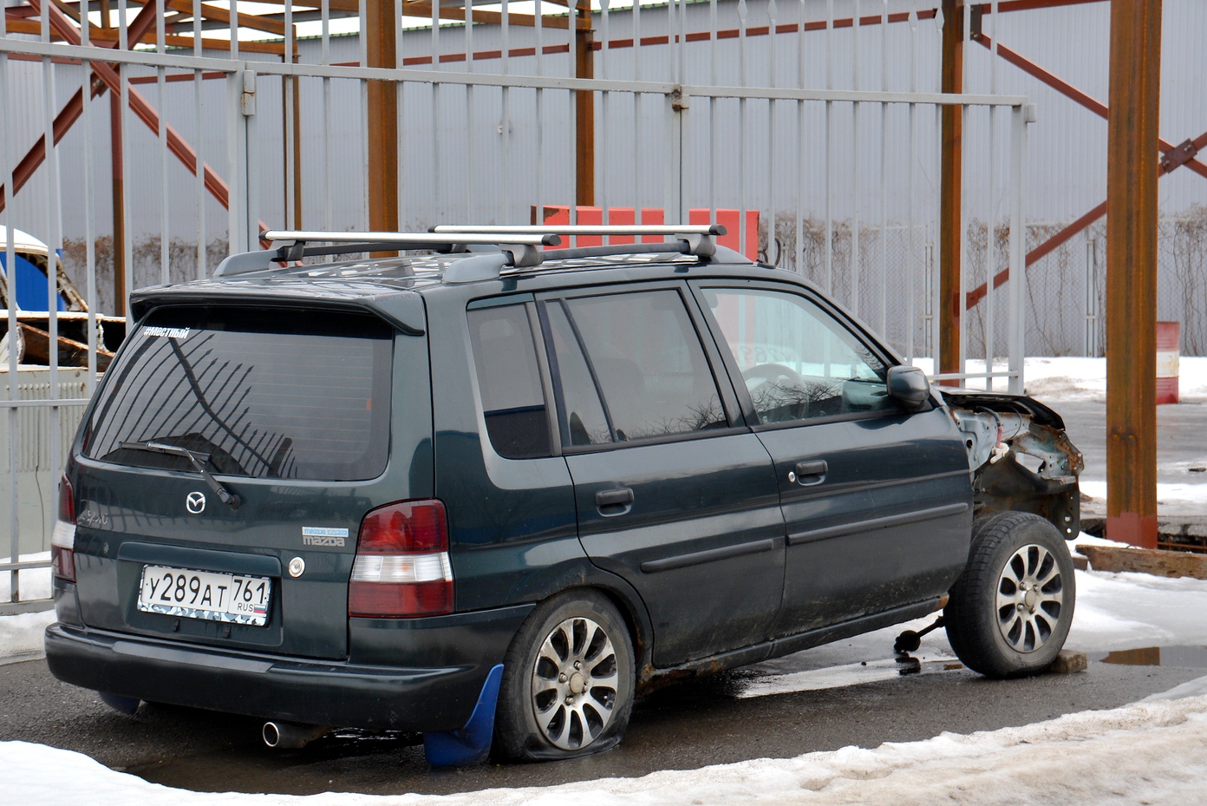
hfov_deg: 24.2
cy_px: 409
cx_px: 578
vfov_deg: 16.3
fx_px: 2817
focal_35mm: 84
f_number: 7.1
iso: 200
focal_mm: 52
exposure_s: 1/200
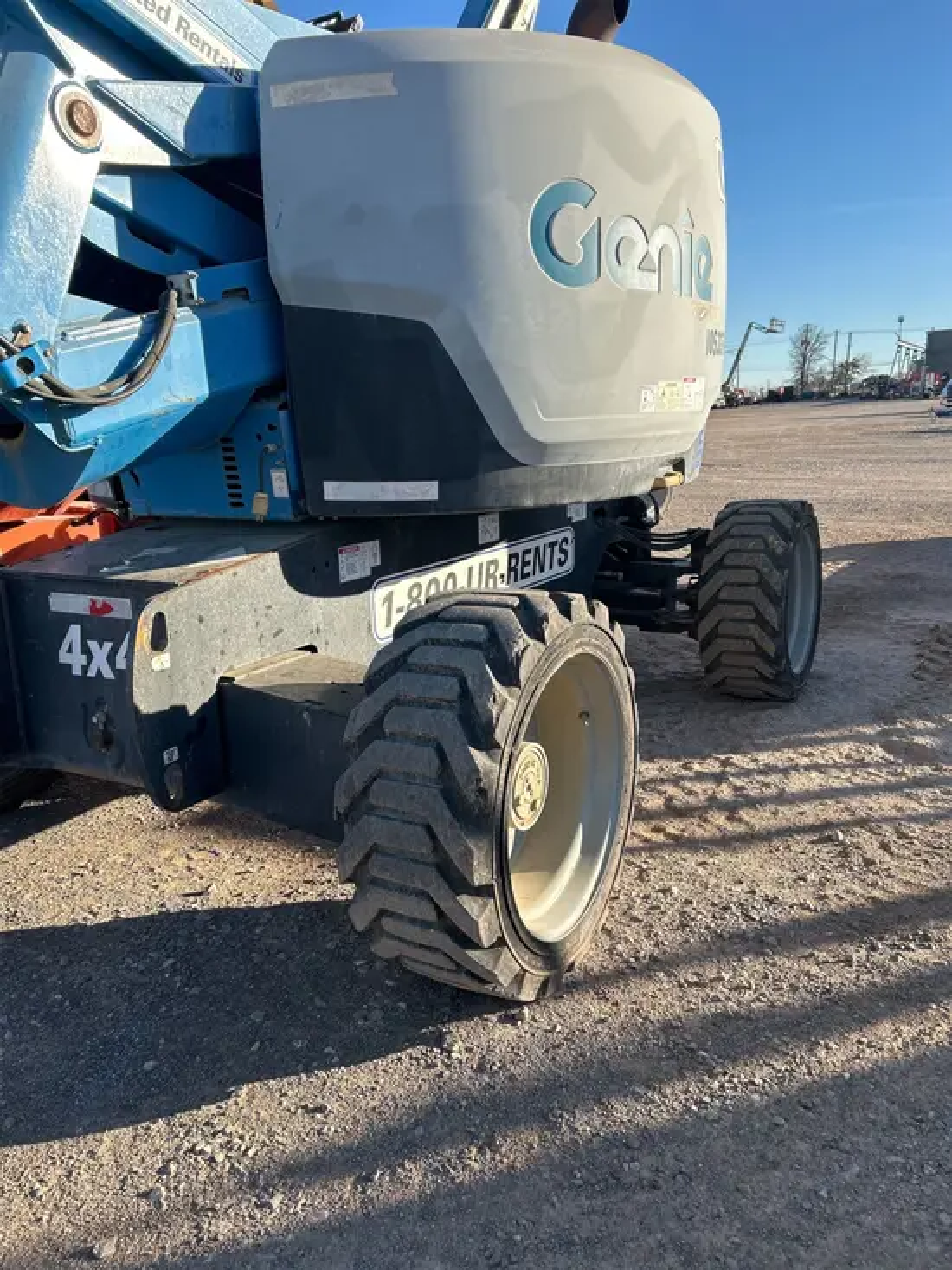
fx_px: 953
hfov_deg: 53.1
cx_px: 476
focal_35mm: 26
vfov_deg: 67.3
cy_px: 635
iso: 50
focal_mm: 5.7
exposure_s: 1/1808
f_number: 1.5
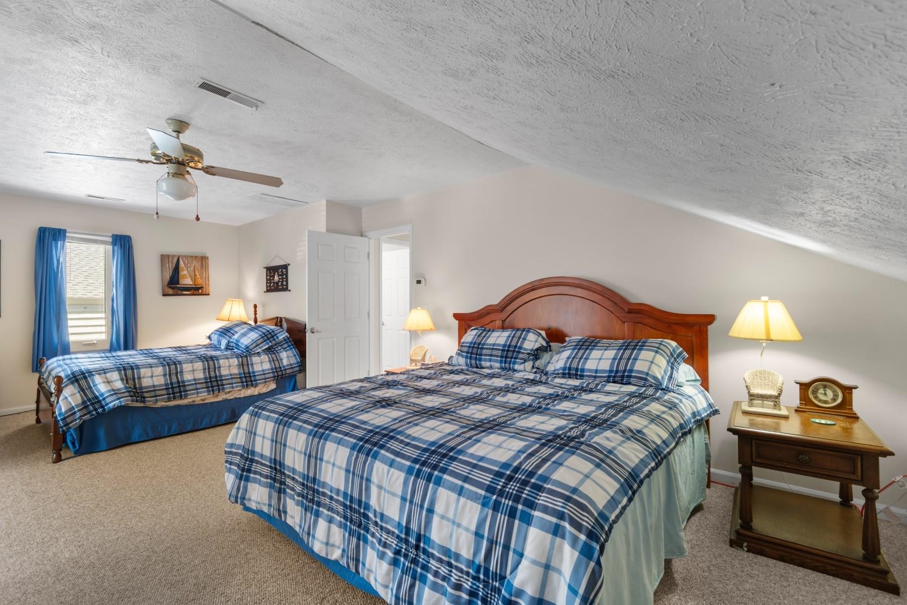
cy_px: 302
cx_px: 454
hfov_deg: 100.4
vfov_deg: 77.3
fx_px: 378
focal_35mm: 15
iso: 100
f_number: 4.5
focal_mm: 10
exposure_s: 1/6
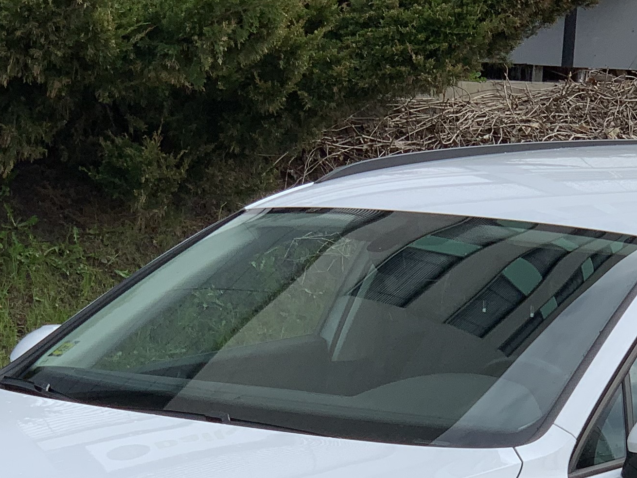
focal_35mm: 160
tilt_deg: -7.7
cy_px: 463
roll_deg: -2.9
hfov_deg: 12.3
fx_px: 2945
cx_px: 391
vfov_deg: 9.2
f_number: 2.4
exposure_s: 1/888
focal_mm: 6
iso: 16
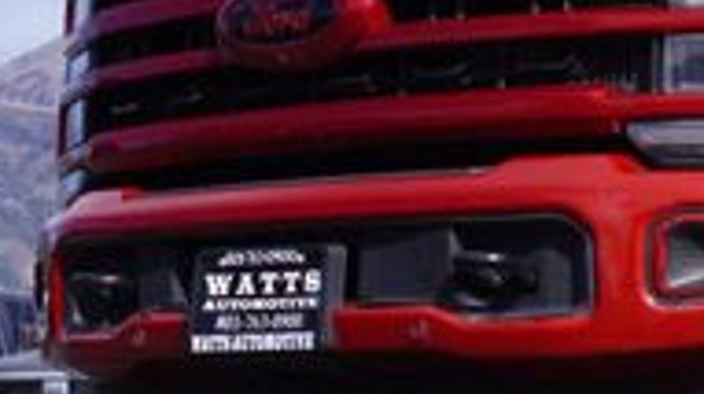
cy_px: 184
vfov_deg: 7.9
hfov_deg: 13.3
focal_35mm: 153
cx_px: 1065
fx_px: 2849
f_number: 11
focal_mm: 29
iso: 100
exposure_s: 1/125
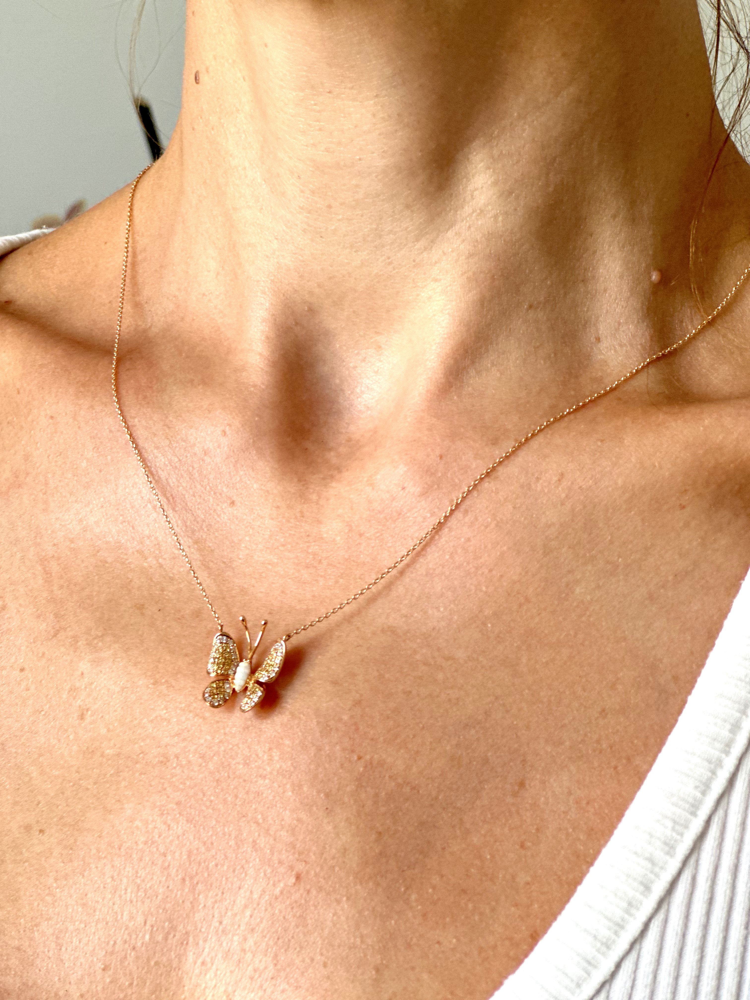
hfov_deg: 19.1
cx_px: 375
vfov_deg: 25.3
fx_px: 2224
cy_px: 500
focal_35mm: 77
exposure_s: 1/121
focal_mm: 9
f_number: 2.8
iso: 125
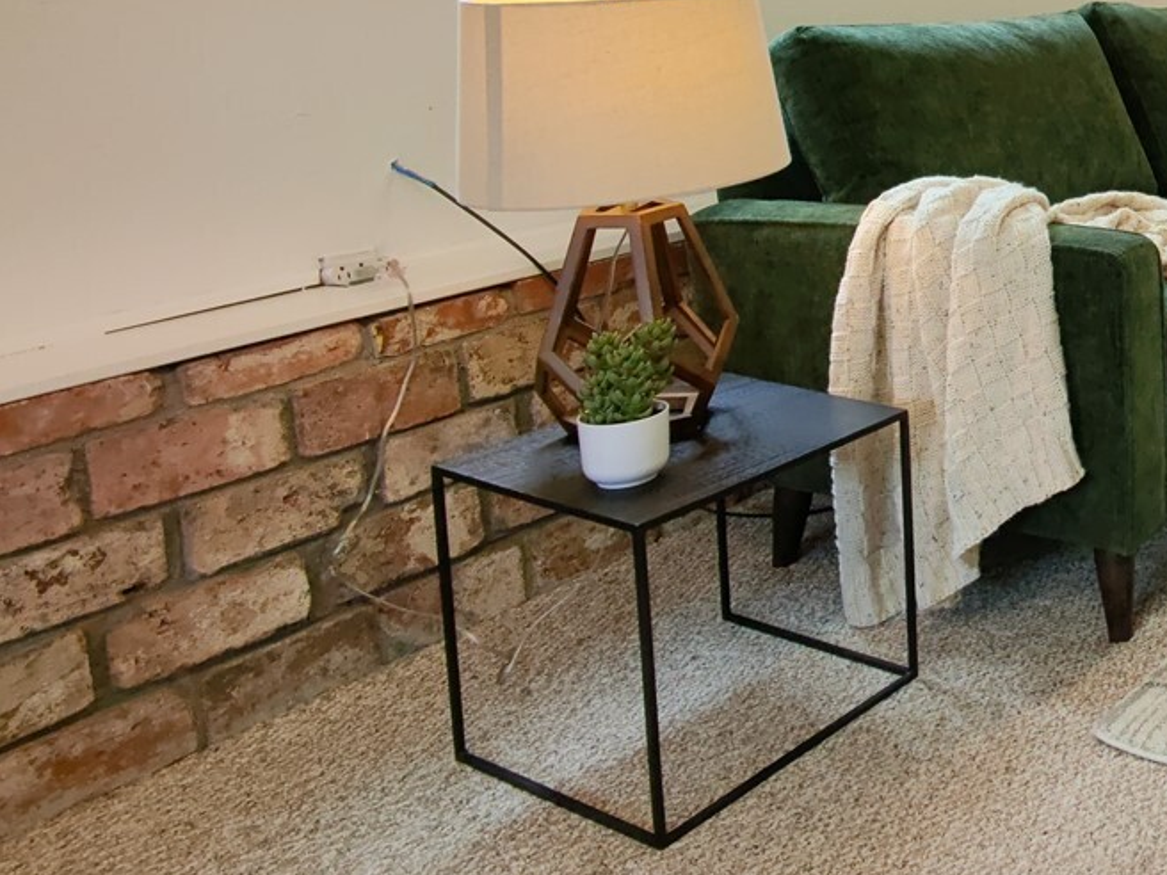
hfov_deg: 36.9
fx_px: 1315
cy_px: 82
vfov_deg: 34.7
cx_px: 1393
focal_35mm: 39
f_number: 2.55
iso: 283
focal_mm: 16
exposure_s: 1/100
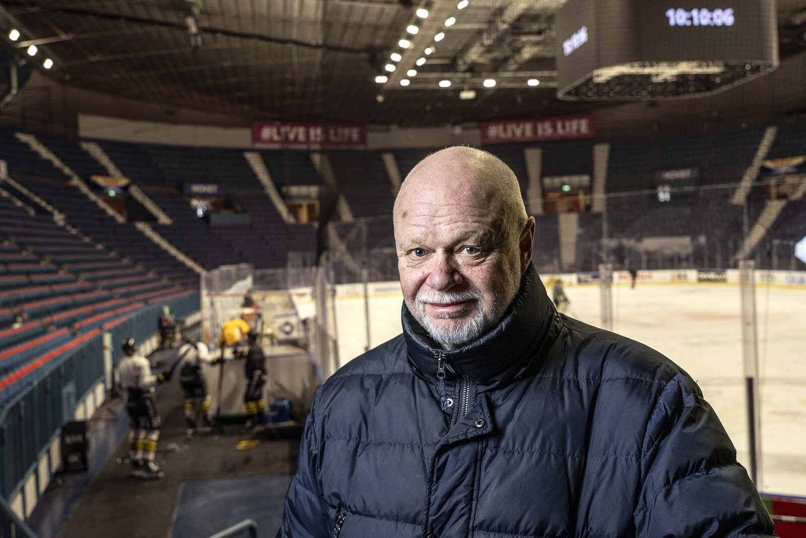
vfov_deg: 33.4
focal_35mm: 40
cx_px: 403
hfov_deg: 48.5
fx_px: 896
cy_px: 269
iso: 500
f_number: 4
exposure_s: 1/125
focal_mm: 27
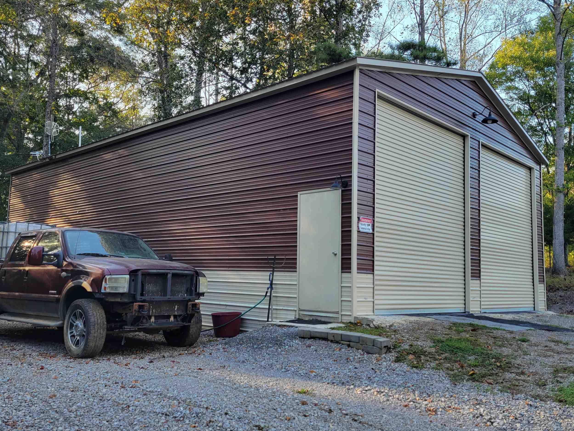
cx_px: 283
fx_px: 531
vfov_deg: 44.2
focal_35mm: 32
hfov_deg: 56.8
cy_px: 213
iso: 40
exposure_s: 1/226
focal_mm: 5.4
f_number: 1.8
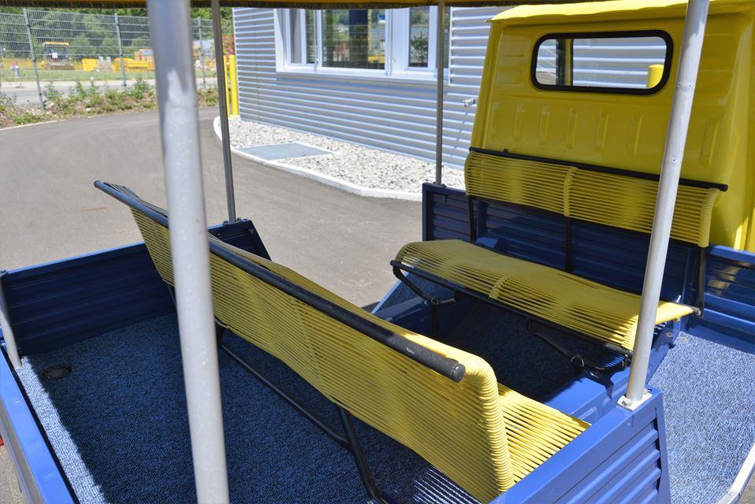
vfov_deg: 43.7
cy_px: 252
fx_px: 630
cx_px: 378
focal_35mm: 30
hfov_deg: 61.9
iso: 200
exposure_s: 1/250
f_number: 8
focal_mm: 30
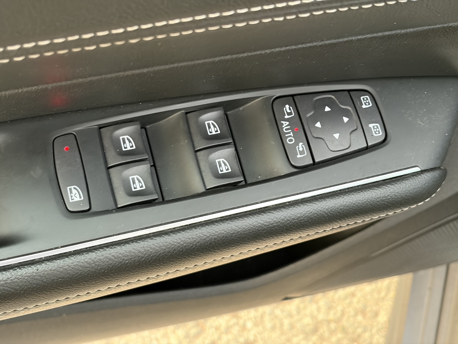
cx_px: 229
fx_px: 688
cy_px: 172
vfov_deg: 28.0
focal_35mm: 52
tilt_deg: -67.3
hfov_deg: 36.8
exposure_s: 1/39
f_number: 1.6
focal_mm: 5.96
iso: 320
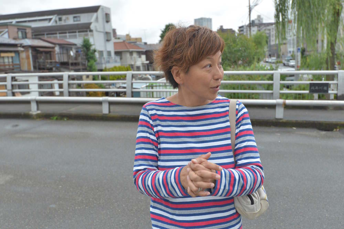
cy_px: 114
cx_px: 172
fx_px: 334
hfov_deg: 54.4
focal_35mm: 35
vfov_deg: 37.9
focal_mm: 35
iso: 2500
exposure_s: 1/4000
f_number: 5.6
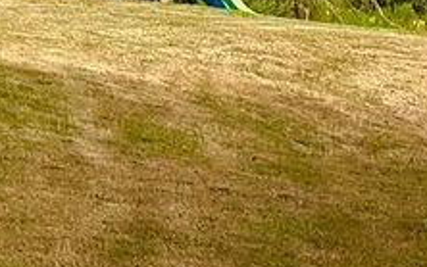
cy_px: -198
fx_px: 2957
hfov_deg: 7.8
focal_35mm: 254
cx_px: -531
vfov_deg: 5.1
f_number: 1.6
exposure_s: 1/1754
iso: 32
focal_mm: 5.96
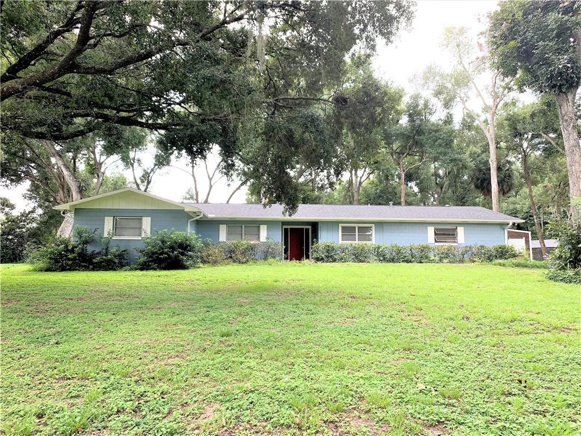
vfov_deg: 53.1
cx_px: 290
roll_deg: -0.2
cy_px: 218
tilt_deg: +7.0
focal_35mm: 26
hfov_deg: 67.3
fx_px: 436
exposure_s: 1/228
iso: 25
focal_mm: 4.25
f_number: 1.8
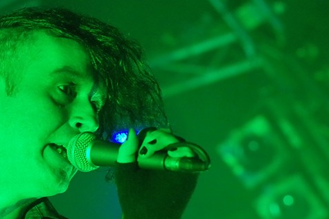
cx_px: 56
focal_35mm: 142
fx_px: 1298
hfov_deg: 14.3
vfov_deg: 9.7
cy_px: 162
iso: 6400
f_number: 2.5
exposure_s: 1/250
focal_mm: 50
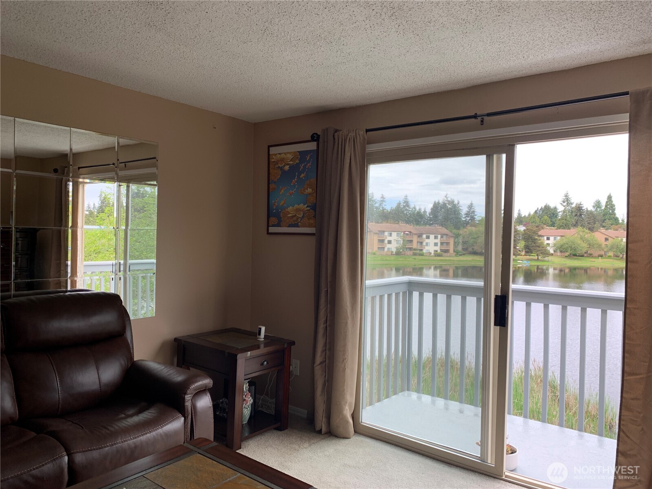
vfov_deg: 53.1
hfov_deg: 67.3
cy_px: 244
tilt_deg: +0.2
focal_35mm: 26
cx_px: 326
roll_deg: -1.3
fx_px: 490
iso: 25
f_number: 1.8
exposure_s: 1/169
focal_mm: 4.25
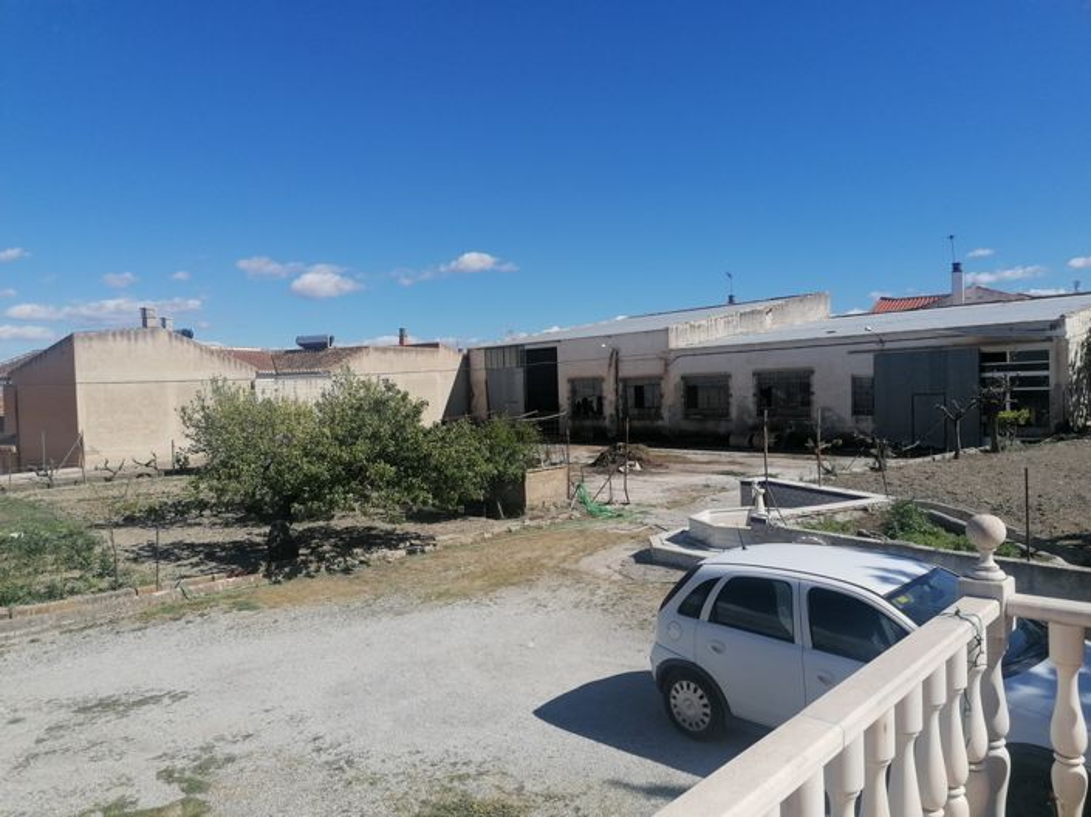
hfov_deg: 65.3
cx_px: 546
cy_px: 408
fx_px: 851
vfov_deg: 51.3
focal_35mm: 27
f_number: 1.8
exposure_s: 1/2262
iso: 50
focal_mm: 4.75
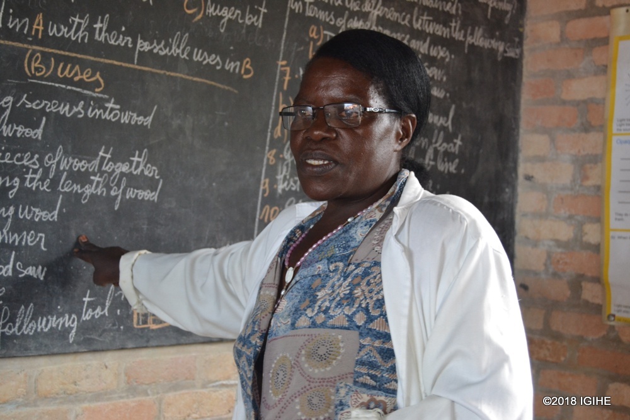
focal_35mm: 57
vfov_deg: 23.8
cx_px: 315
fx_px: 998
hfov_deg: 35.0
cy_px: 210
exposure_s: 1/60
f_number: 4.8
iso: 1250
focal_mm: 38
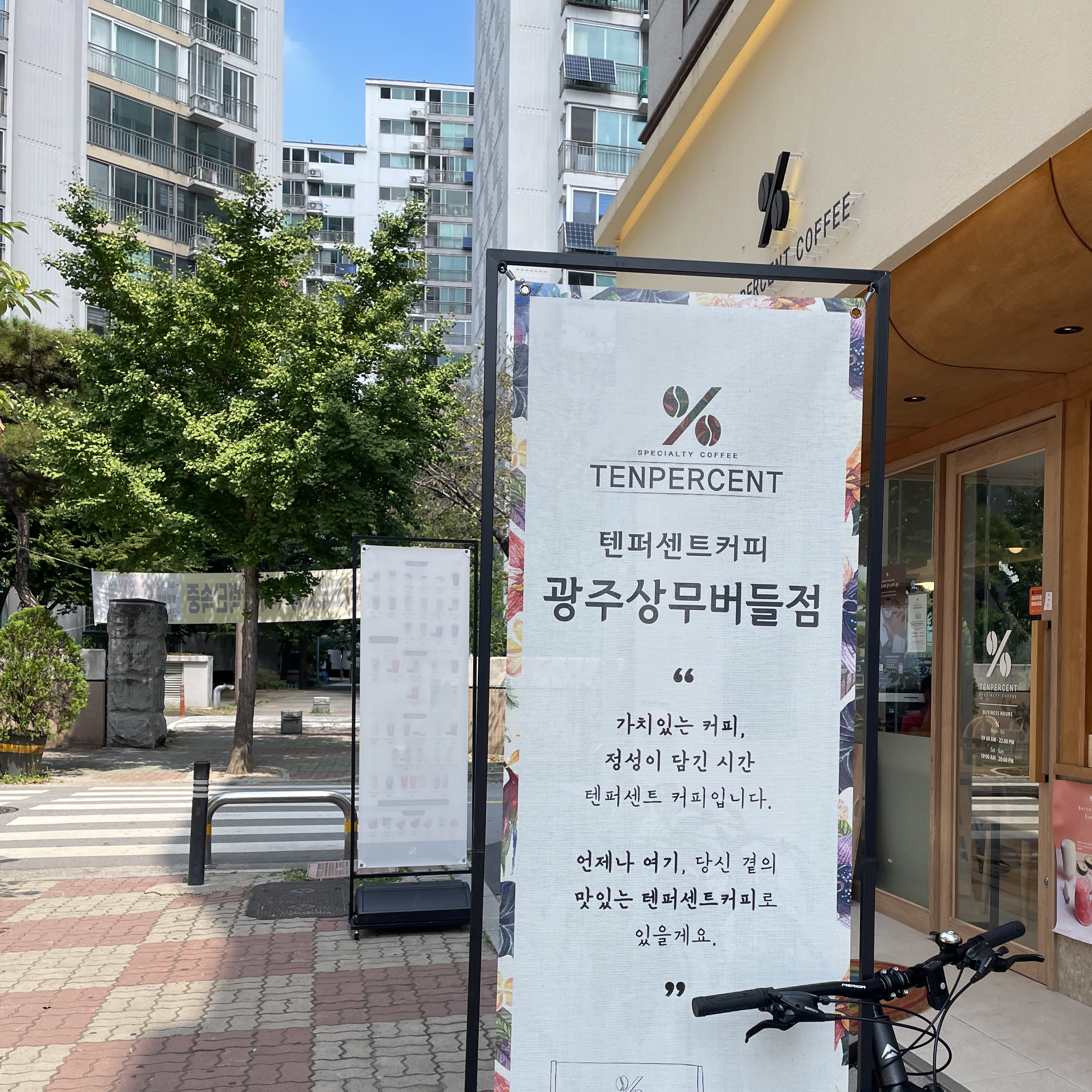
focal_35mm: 34
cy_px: 674
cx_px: 587
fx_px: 1213
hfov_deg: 48.4
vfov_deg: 48.1
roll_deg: +1.3
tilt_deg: +0.7
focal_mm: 4.2
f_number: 1.6
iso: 32
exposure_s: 1/1289
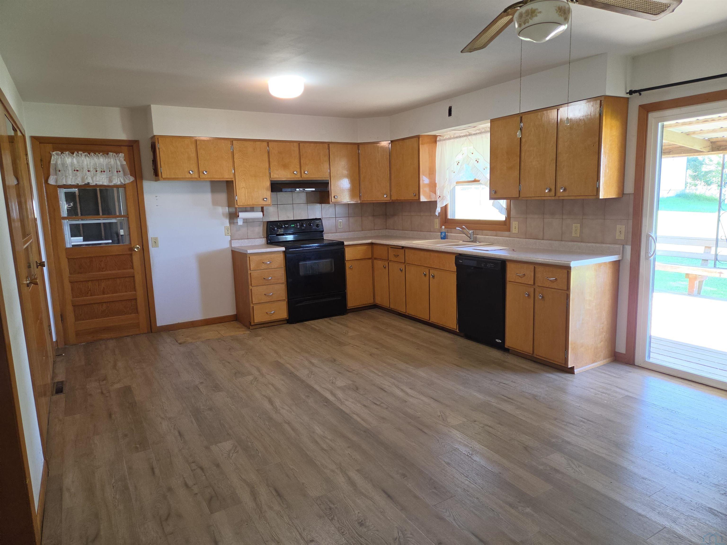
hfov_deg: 73.9
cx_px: 364
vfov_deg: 58.9
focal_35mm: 23
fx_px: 483
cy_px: 272
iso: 160
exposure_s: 1/120
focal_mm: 5.4
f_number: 1.8
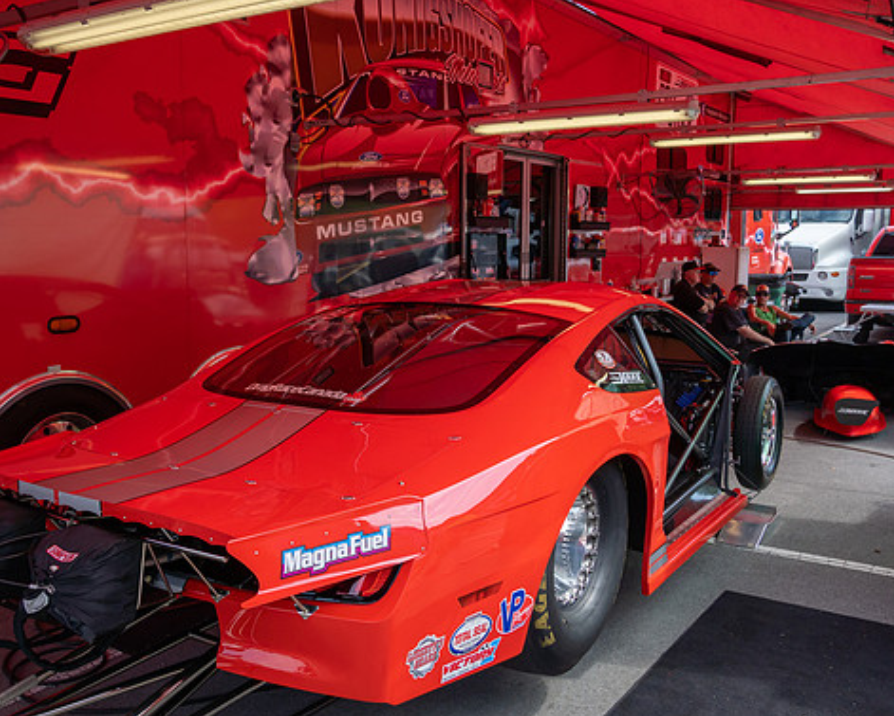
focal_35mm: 35
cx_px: 359
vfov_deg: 42.2
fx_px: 926
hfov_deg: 51.2
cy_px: 350
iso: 200
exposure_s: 1/1000
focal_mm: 18
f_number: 4
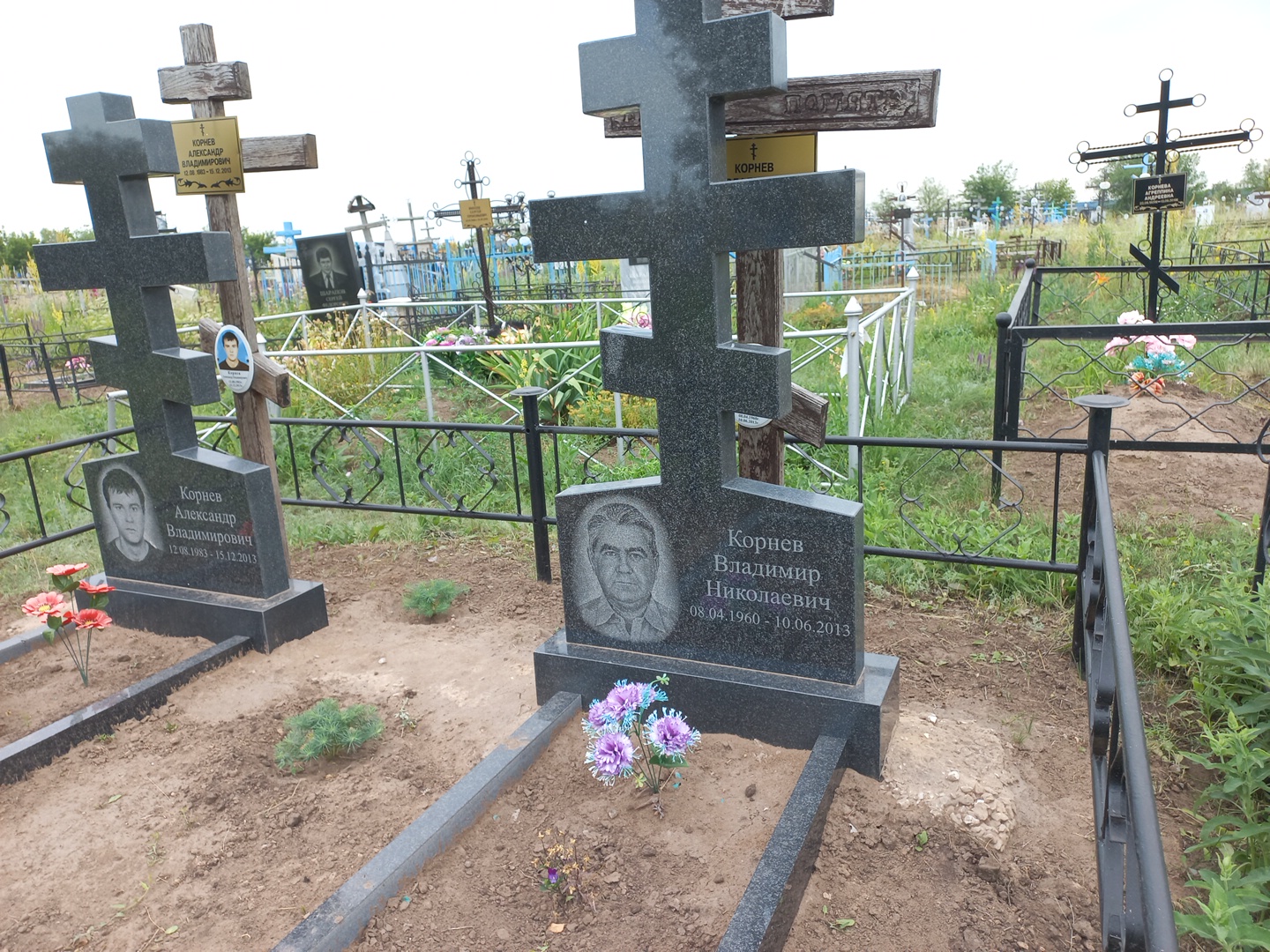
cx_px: 635
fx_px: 917
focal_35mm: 25
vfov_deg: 54.9
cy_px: 476
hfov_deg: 69.4
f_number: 1.8
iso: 25
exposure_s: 1/146
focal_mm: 4.6
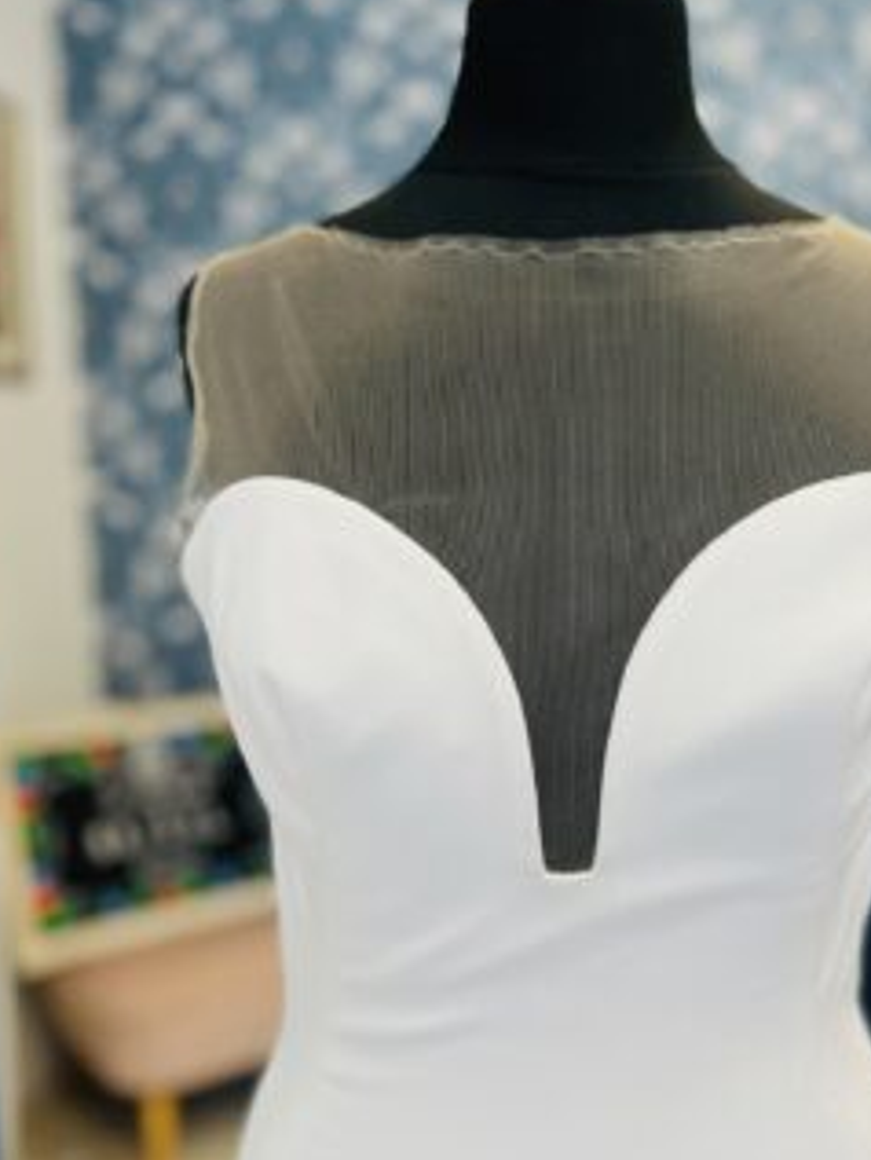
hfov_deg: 40.4
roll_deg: +1.5
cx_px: 545
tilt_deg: -8.5
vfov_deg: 52.4
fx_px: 1173
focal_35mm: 35
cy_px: 671
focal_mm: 5.1
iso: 32
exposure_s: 1/106
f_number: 1.6
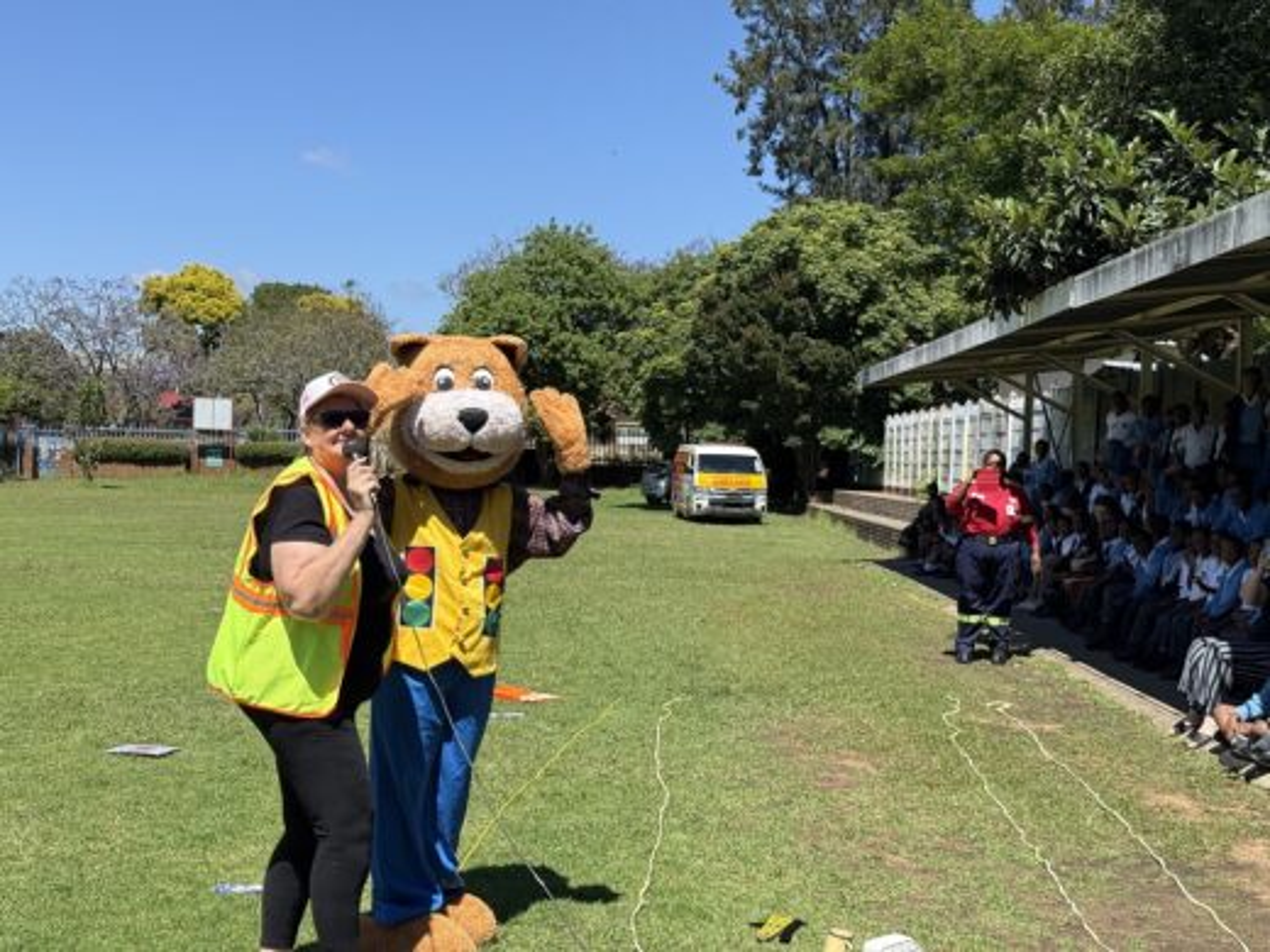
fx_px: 1761
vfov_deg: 30.3
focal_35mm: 48
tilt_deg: -1.9
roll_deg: -2.4
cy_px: 476
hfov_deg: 39.7
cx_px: 635
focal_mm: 6.76
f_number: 1.78
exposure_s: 1/4098
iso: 64
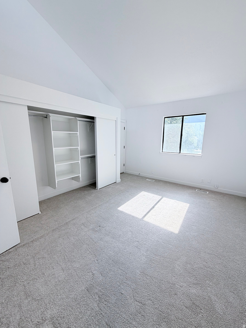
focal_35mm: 14
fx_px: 133
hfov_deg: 85.7
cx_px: 123
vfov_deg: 102.1
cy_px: 164
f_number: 2.2
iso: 40
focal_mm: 2.22
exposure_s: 1/182
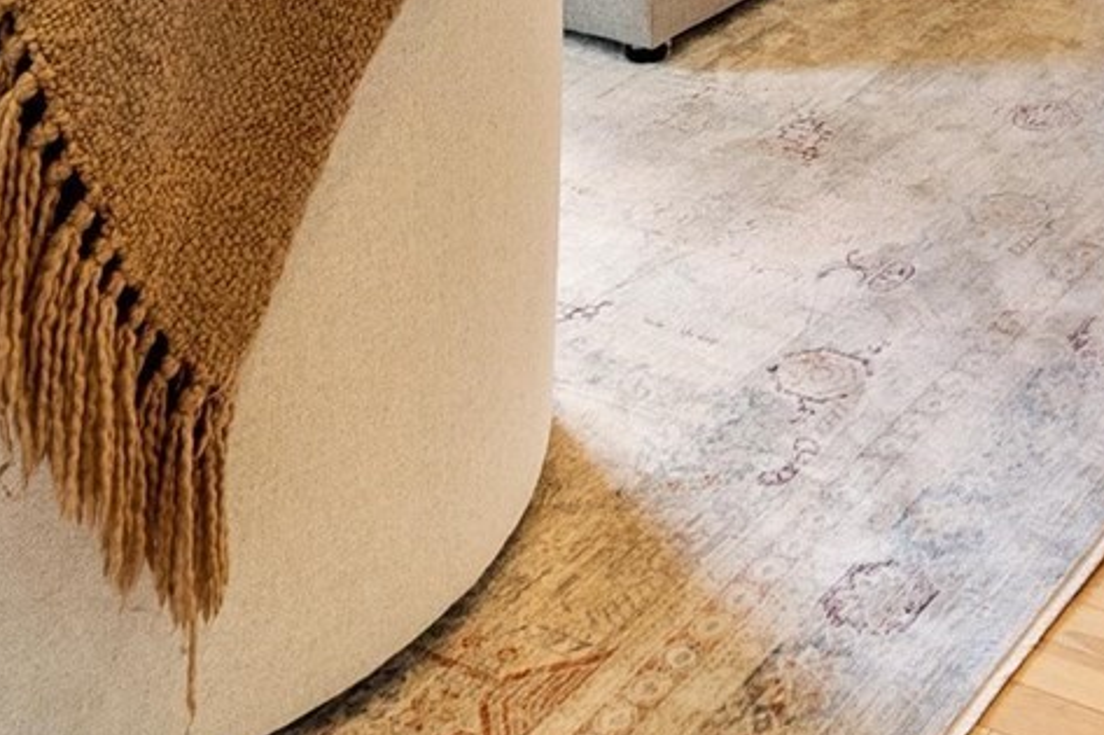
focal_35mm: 65
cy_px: -780
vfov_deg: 15.9
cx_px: 1176
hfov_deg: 28.5
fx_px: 1993
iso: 320
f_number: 8
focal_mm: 10
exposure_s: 1
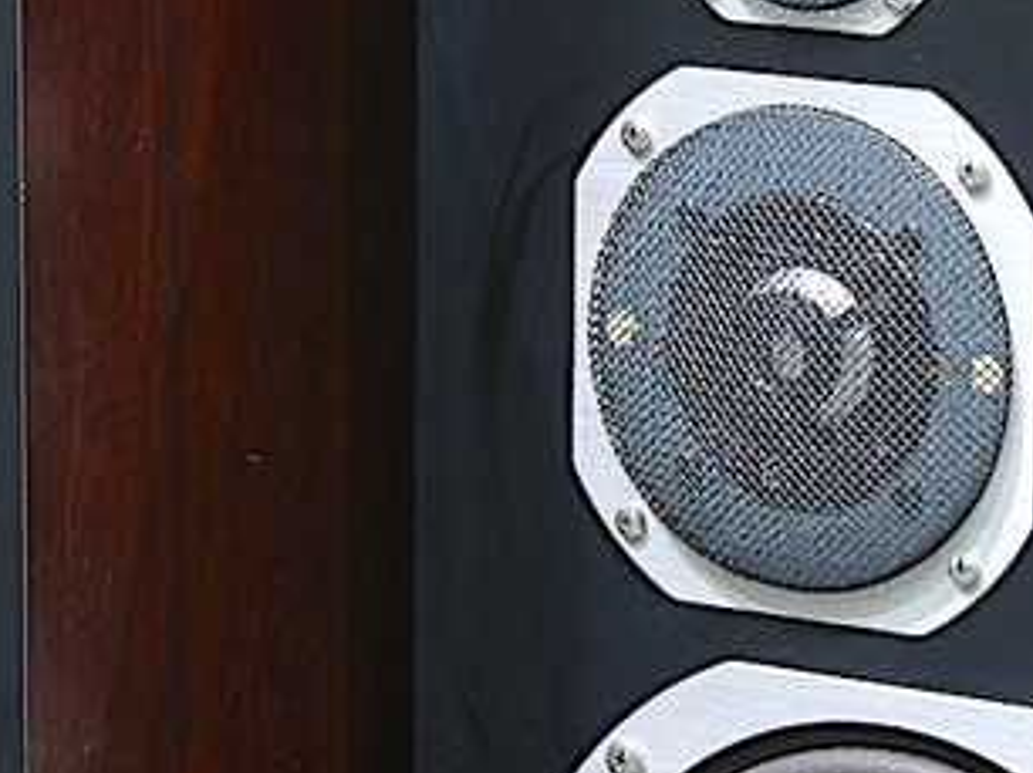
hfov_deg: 8.0
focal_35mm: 248
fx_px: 7395
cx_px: 435
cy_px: 638
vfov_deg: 6.0
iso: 200
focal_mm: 14.1
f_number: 4.7
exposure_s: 1/2.5
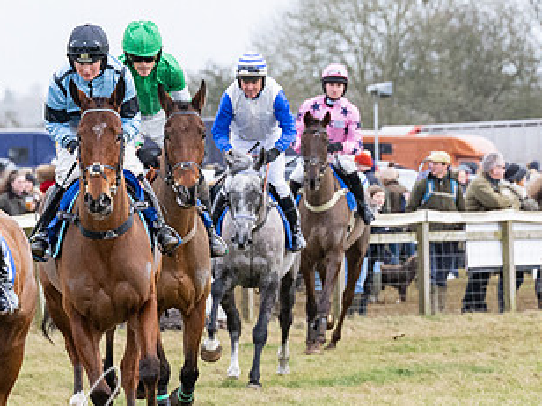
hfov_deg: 4.8
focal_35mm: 415
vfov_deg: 3.6
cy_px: 340
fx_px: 6498
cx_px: 26
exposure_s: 1/1250
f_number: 4
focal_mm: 96
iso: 800
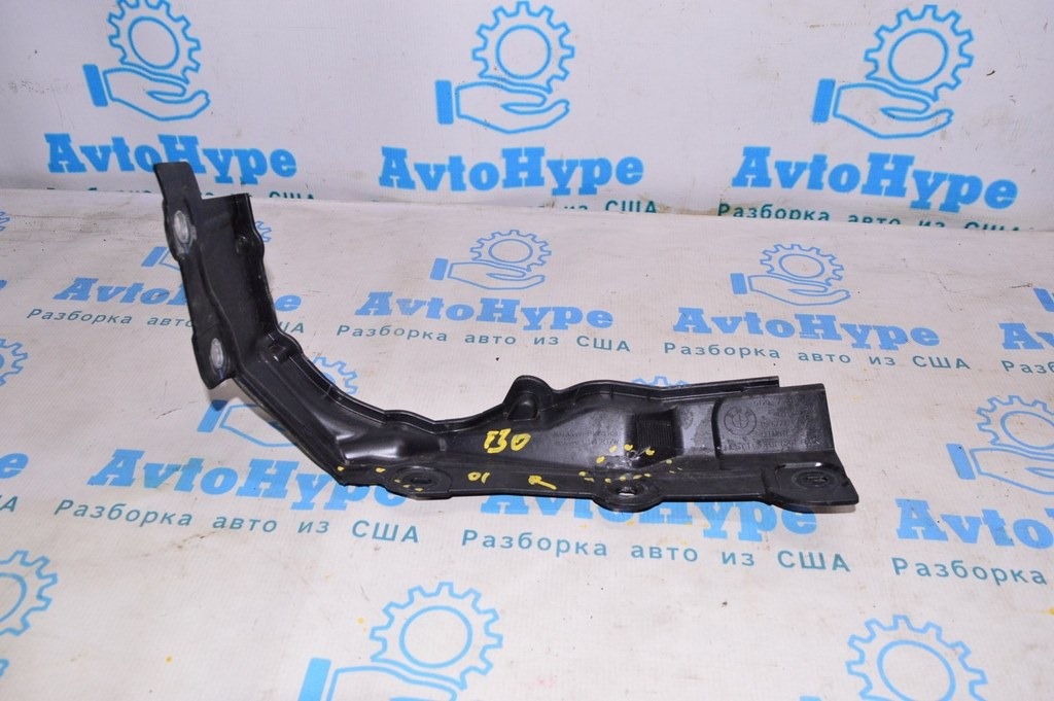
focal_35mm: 30
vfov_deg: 43.5
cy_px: 350
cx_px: 527
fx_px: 878
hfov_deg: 62.0
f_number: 8
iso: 1600
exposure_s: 1/200
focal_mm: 20
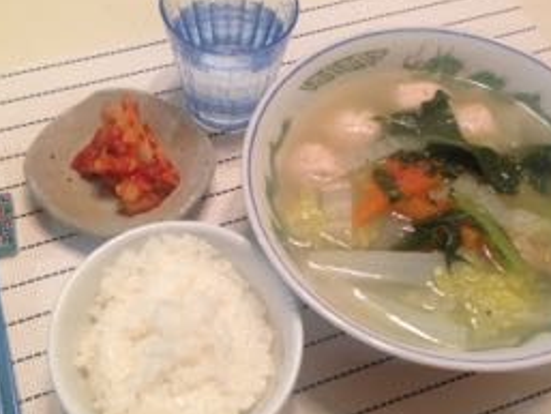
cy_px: 235
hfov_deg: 42.0
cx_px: 264
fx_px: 717
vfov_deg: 32.2
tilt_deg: -60.0
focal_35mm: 45
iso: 100
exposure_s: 1/20
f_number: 2.4
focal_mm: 4.12
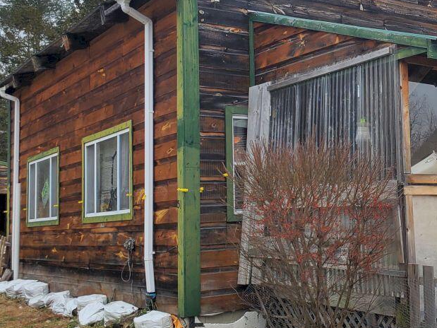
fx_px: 707
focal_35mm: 56
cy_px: 134
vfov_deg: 26.0
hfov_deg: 32.7
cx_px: 391
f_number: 2.4
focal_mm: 4.3
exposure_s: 1/365
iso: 50
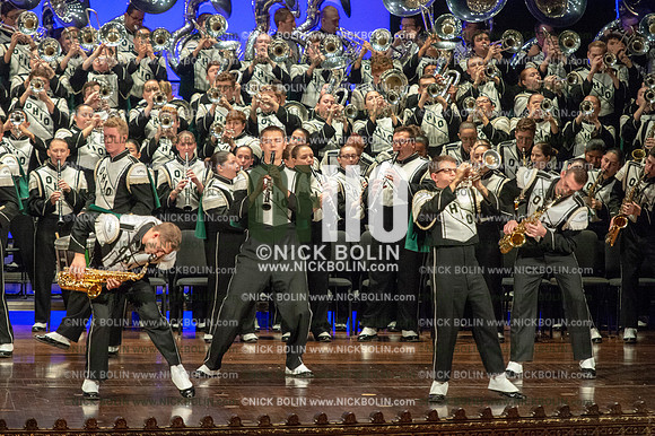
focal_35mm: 220
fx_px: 4000
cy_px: 218
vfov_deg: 6.2
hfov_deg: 9.4
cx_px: 328
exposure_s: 1/320
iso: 8000
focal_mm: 220
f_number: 5.6
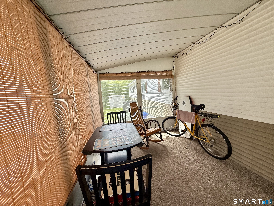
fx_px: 111
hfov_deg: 102.1
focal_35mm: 14
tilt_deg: -5.2
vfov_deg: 85.7
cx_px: 137
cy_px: 103
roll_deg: +3.5
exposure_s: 1/215
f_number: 2.2
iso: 50
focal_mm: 2.22
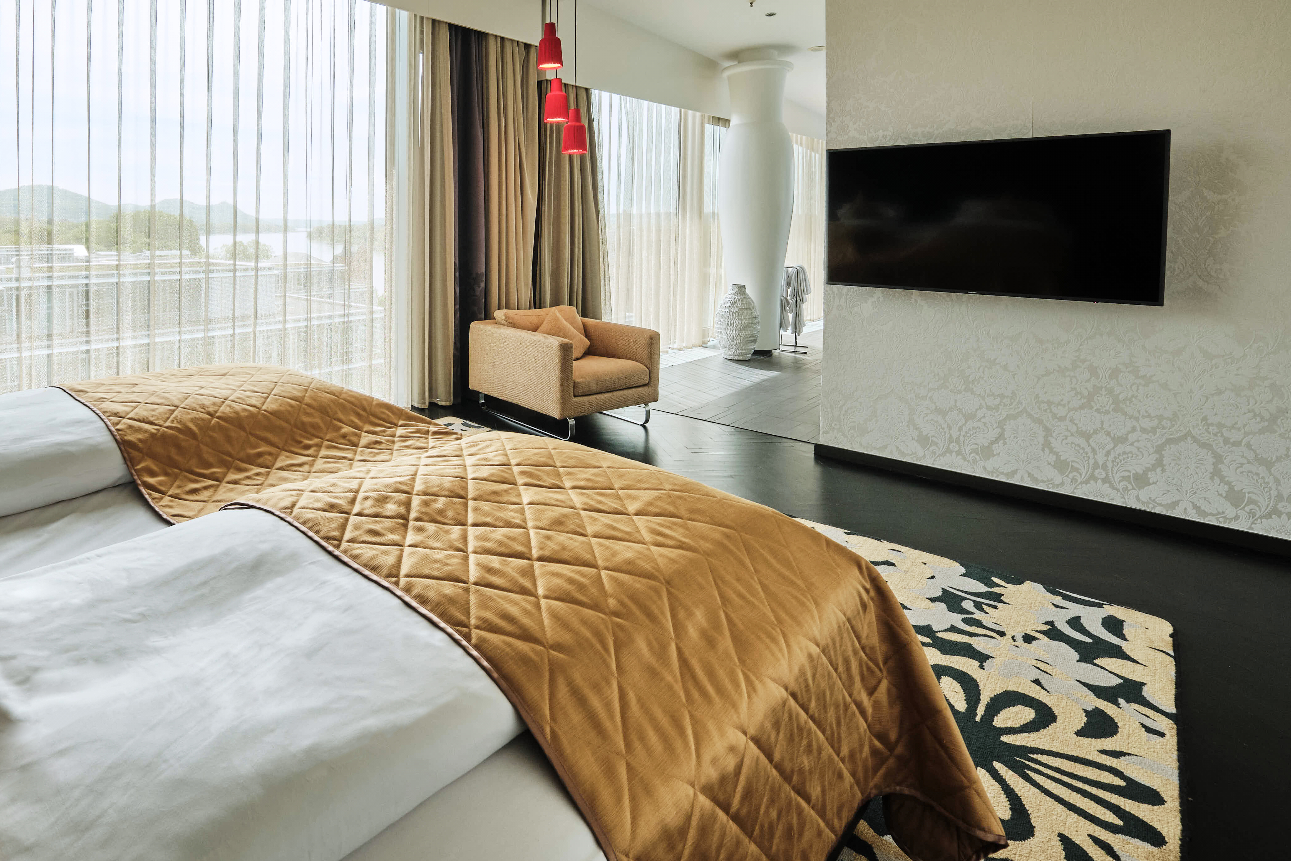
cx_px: 389
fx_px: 645
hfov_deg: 85.5
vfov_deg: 63.6
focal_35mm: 18
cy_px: 221
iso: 400
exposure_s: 1/50
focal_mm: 8
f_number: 8
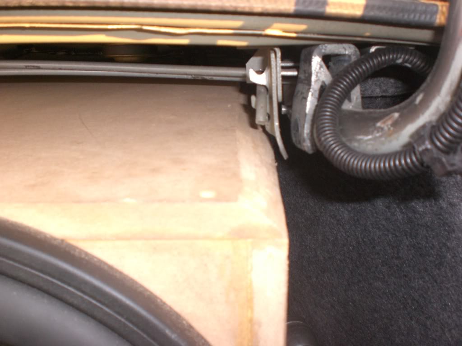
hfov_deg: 49.0
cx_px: 231
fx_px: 507
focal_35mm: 38
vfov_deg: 37.7
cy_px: 173
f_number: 3.1
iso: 200
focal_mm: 6.3
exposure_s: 1/60
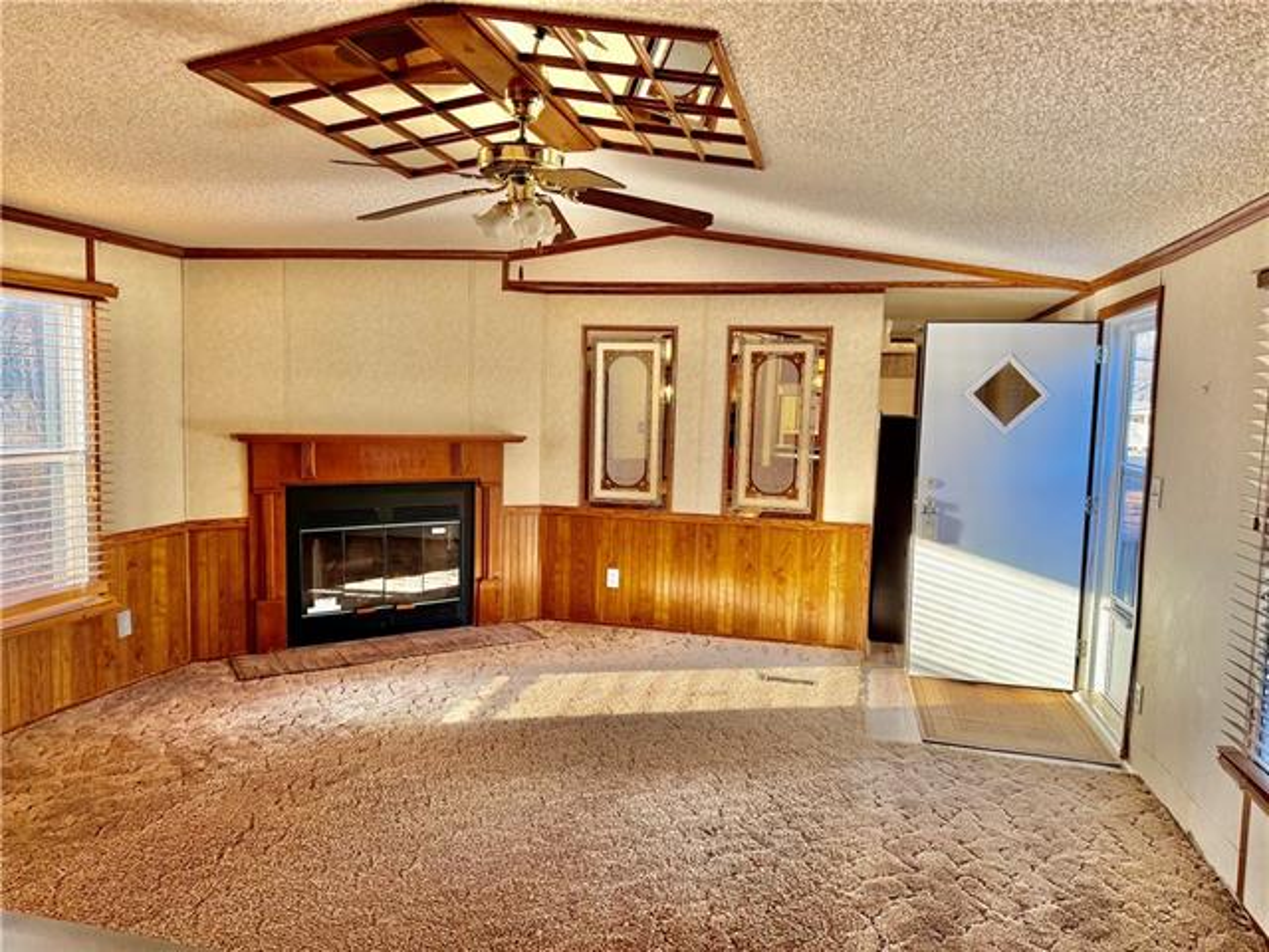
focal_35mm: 24
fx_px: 880
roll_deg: -1.5
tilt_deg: -5.1
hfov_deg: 71.6
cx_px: 634
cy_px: 476
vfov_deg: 56.8
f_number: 1.78
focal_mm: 6.76
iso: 200
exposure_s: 1/120
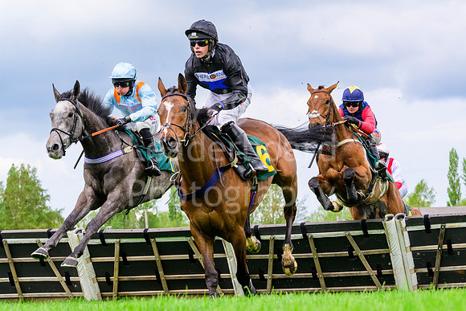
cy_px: 156
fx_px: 1554
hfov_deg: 17.1
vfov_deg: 11.4
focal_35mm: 120
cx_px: 233
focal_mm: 120
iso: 800
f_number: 9
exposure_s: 1/1250
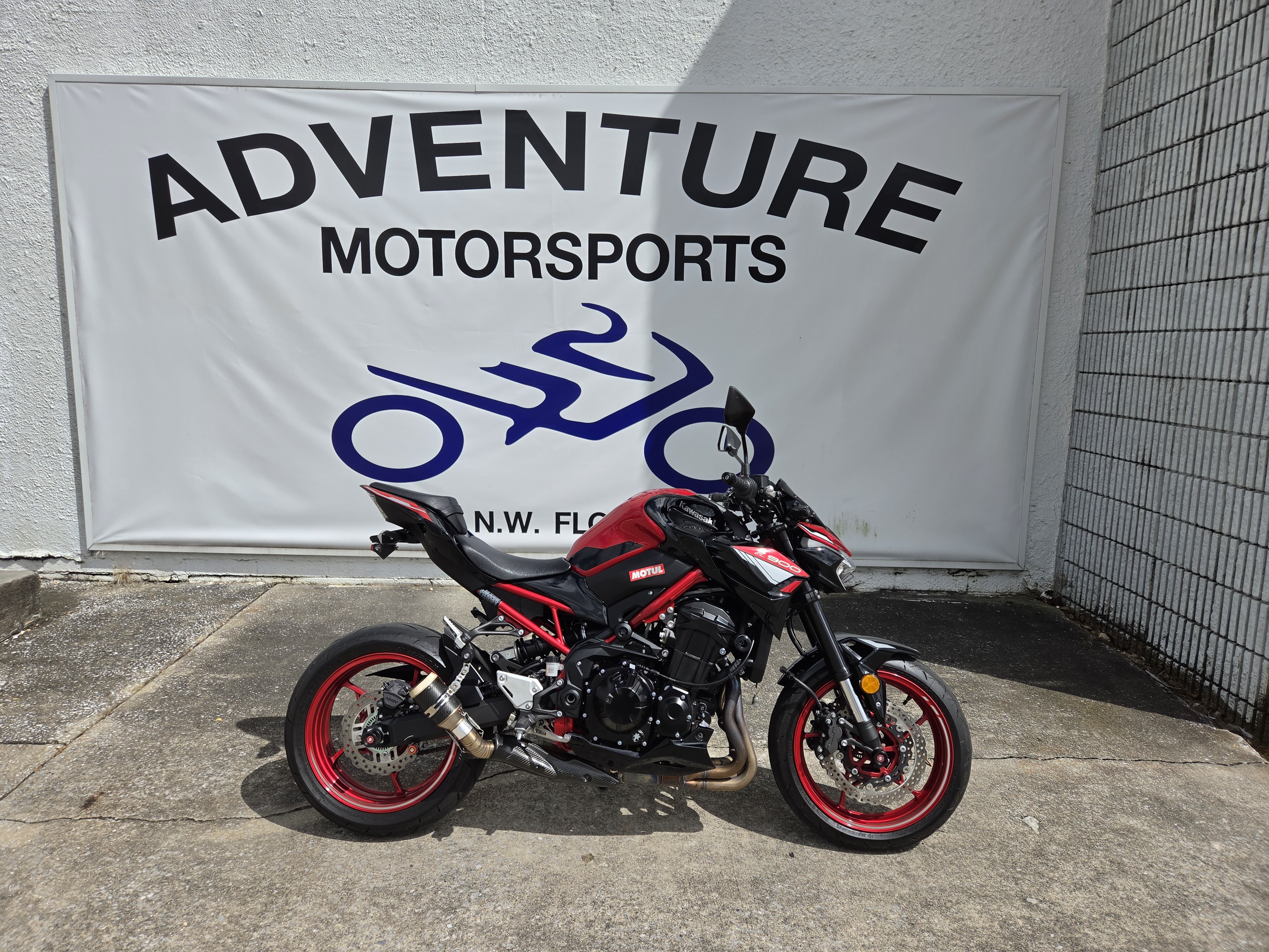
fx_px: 843
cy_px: 476
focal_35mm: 23
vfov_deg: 58.9
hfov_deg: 73.9
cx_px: 634
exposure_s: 1/7887
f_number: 1.8
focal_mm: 5.4
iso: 80
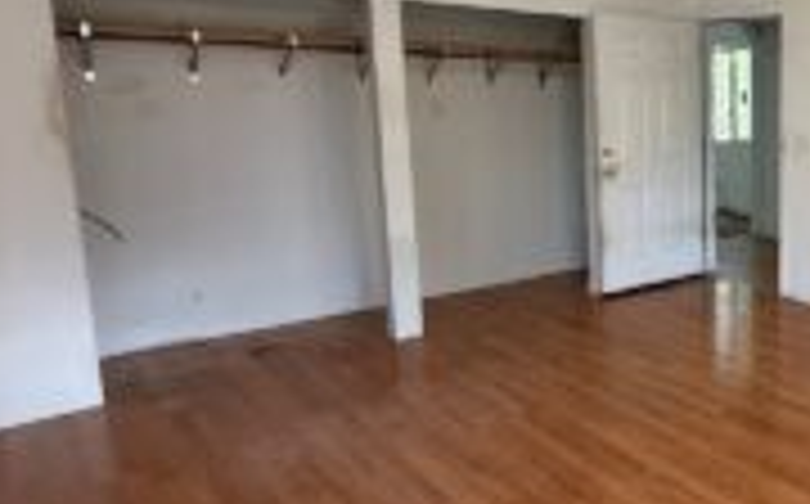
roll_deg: -0.8
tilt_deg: -8.3
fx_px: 728
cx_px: 855
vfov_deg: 38.0
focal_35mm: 33
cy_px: 198
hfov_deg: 46.1
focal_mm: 2.22
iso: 250
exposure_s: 1/60
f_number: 2.2
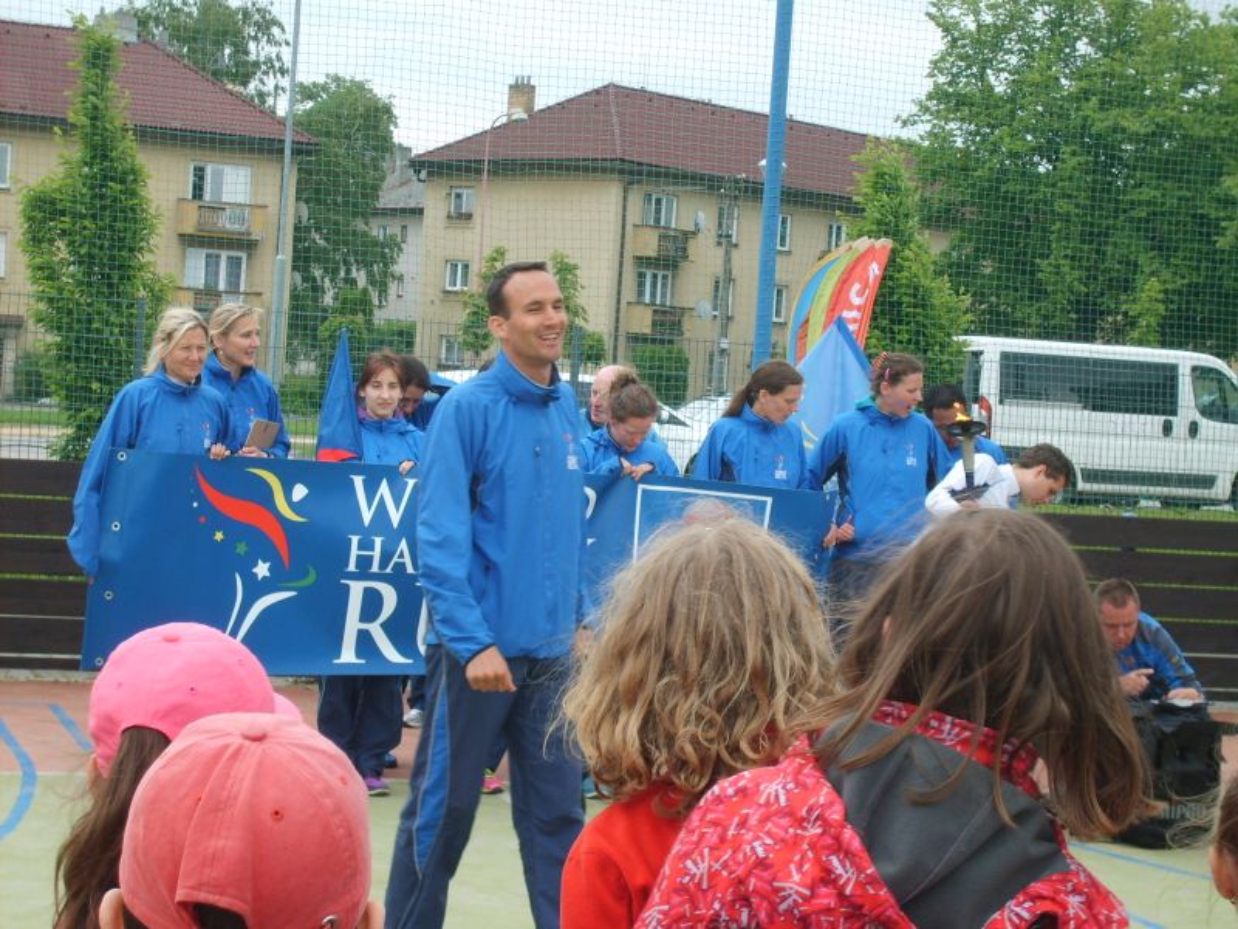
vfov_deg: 20.4
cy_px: 464
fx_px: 2575
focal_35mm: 72
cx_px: 619
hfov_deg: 27.0
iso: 50
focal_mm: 12
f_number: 3.9
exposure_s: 1/125
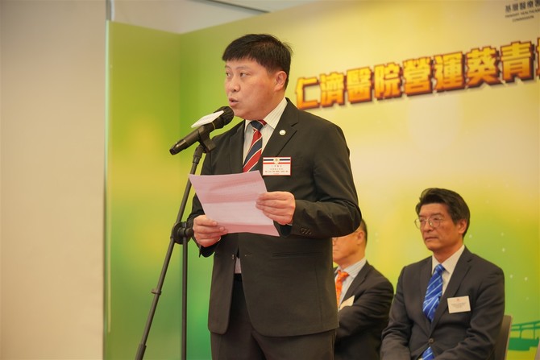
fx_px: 1020
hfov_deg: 29.6
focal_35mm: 68
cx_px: 270
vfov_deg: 20.0
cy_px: 180
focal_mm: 68
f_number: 2.8
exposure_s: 1/125
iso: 640
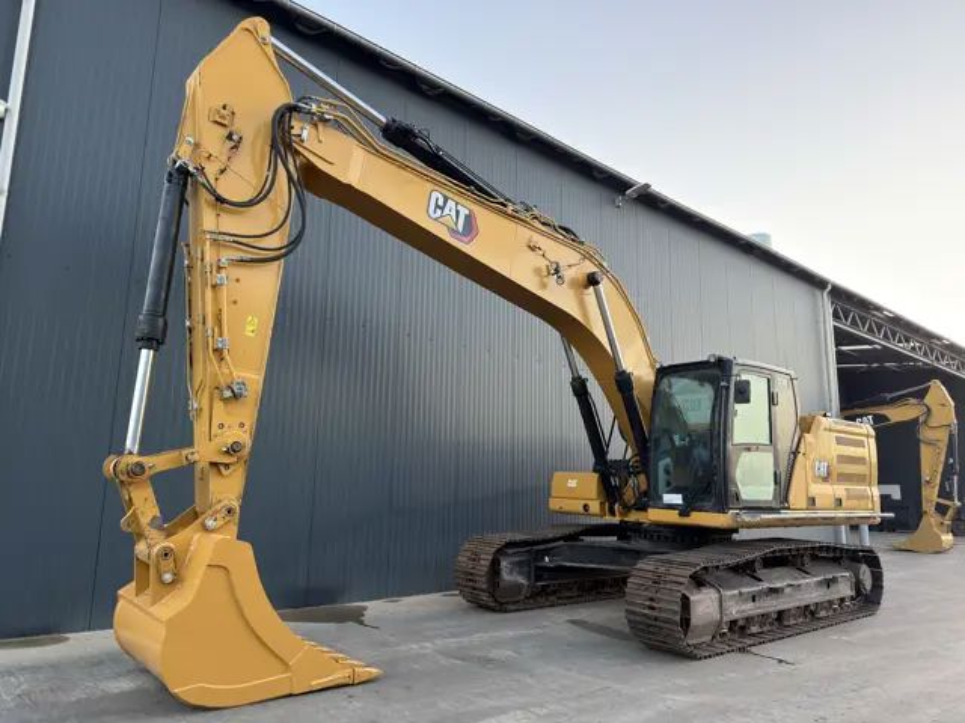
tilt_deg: +10.3
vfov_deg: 56.8
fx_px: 669
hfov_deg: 71.6
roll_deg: -1.1
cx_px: 482
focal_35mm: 24
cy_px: 362
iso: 125
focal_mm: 6.76
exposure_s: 1/221
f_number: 1.78
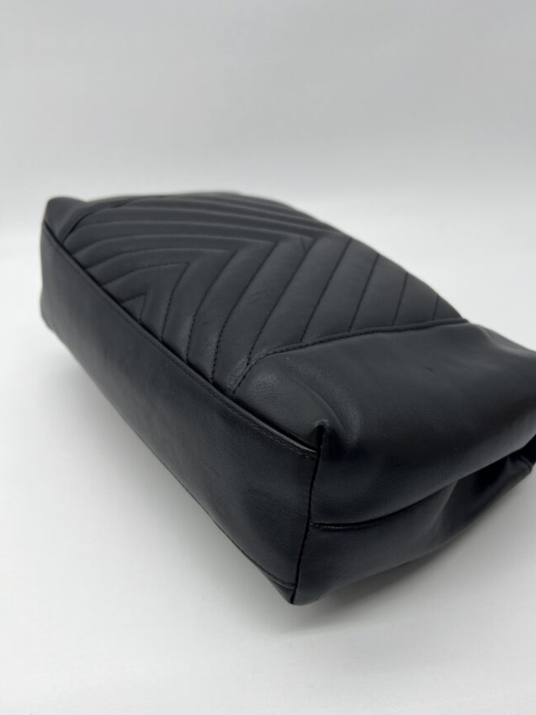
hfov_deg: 45.2
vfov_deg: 58.2
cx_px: 317
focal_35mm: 31
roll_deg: +3.6
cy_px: 398
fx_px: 640
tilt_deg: -34.2
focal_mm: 5.7
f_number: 1.5
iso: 40
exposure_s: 1/203
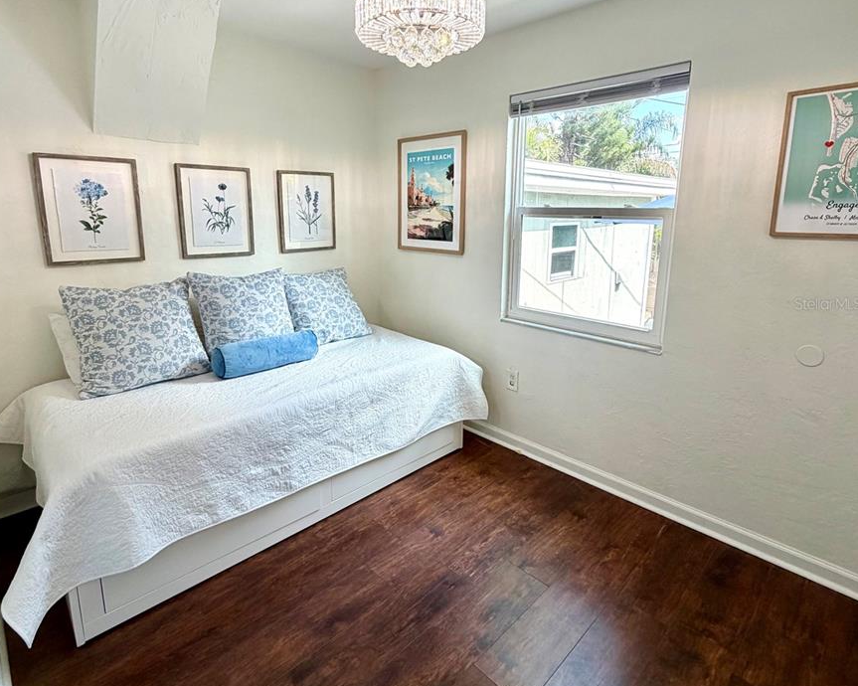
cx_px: 418
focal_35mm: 19
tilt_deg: -11.2
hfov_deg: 83.3
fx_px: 482
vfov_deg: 70.6
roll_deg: -0.6
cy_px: 303
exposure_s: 1/120
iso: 100
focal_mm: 2.22
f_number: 2.2
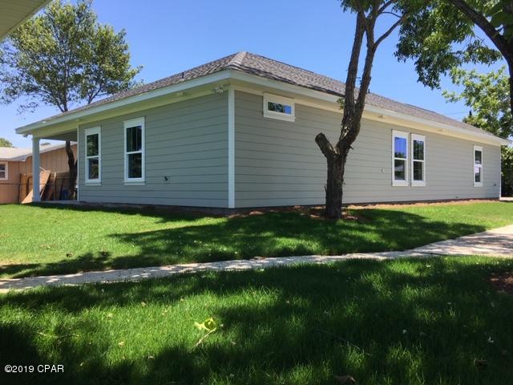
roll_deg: -0.1
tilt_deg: +0.0
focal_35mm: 29
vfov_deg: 48.2
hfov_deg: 61.7
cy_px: 192
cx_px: 256
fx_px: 430
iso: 25
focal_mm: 4.15
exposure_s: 1/836
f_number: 2.2
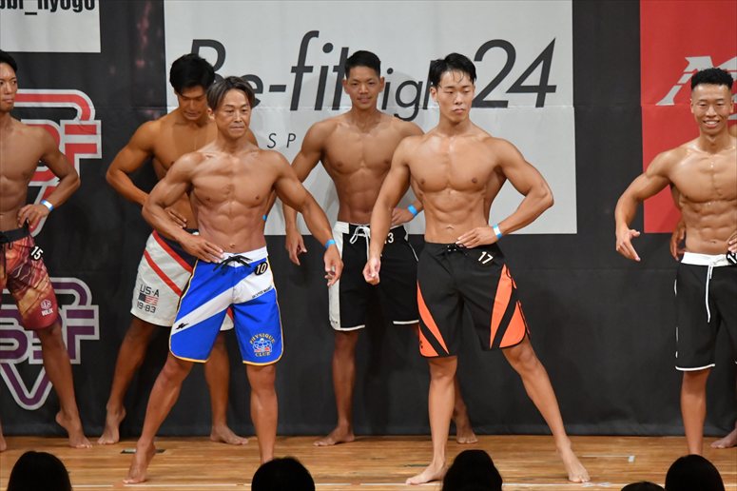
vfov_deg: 5.1
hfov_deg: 7.6
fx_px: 5525
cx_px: 368
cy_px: 246
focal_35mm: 270
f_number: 5.6
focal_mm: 180
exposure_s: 1/400
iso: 8000
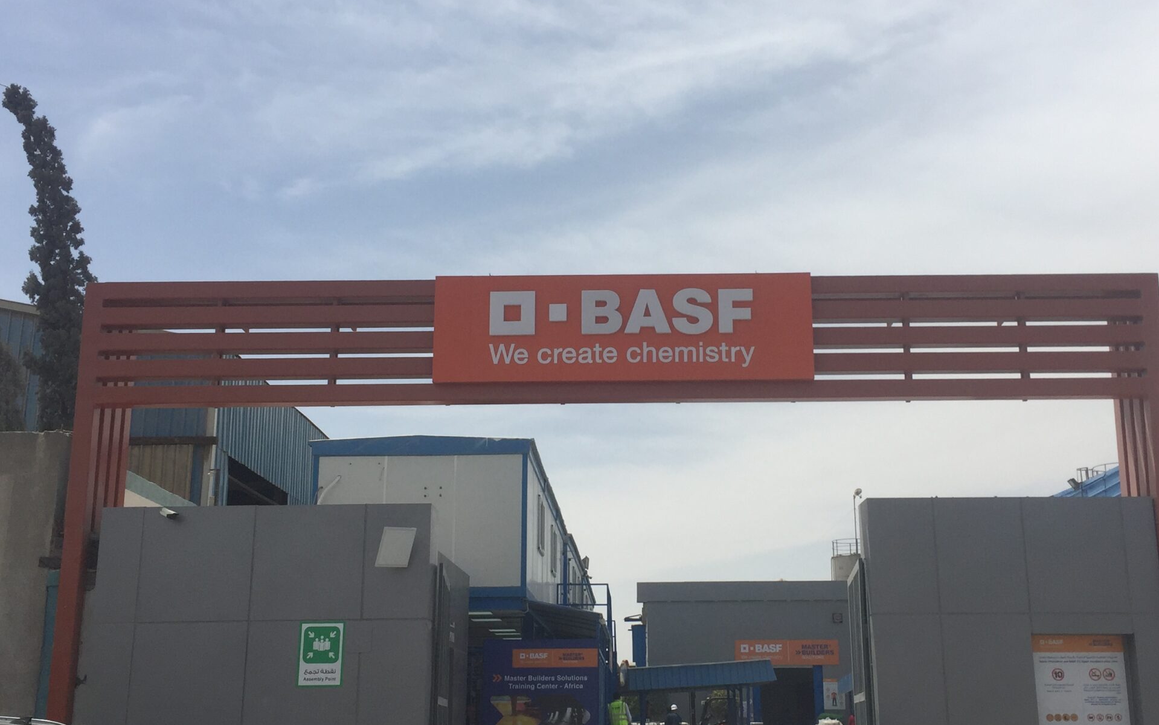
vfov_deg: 31.2
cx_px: 618
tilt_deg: +14.0
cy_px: 394
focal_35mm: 41
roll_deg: +0.0
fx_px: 1295
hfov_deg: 48.2
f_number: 2.2
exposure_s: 1/4405
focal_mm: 4.15
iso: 32
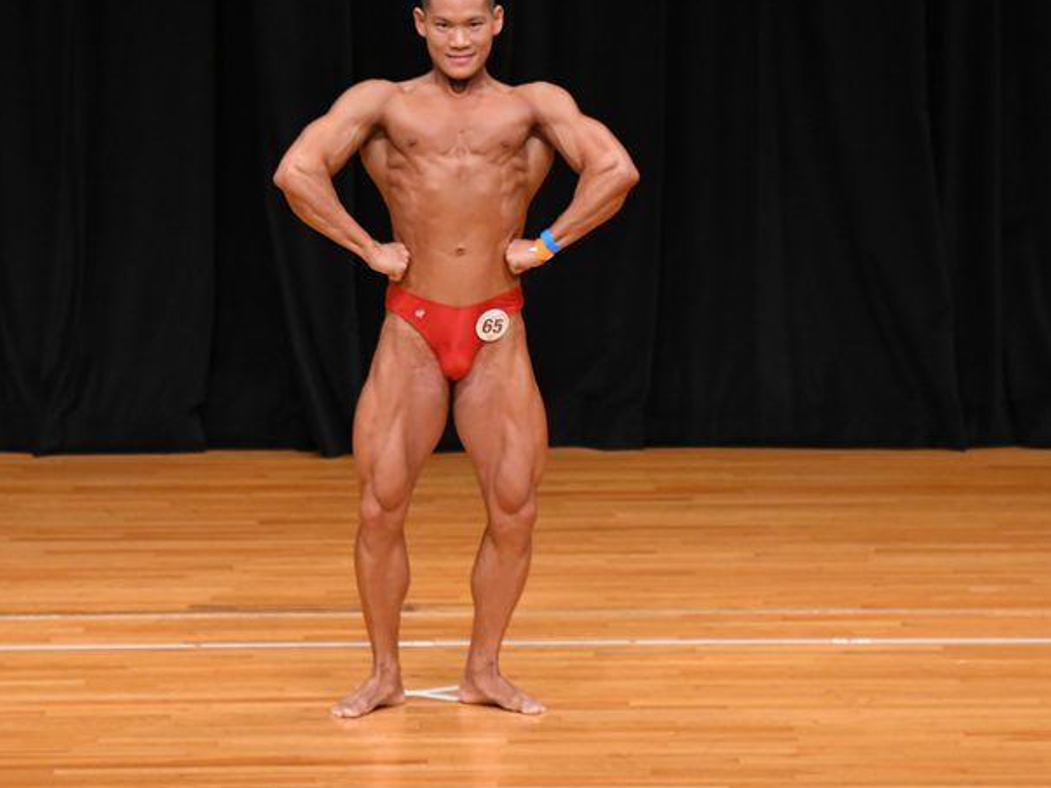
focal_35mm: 352
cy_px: 356
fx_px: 10685
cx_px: 492
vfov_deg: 4.2
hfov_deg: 5.6
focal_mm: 190
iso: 3200
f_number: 5.6
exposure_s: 1/400
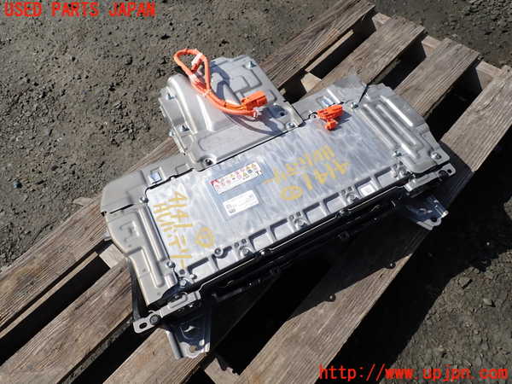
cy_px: 192
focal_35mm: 25
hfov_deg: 69.4
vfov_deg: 54.9
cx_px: 256
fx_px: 370
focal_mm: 4.5
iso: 100
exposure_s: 1/250
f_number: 8
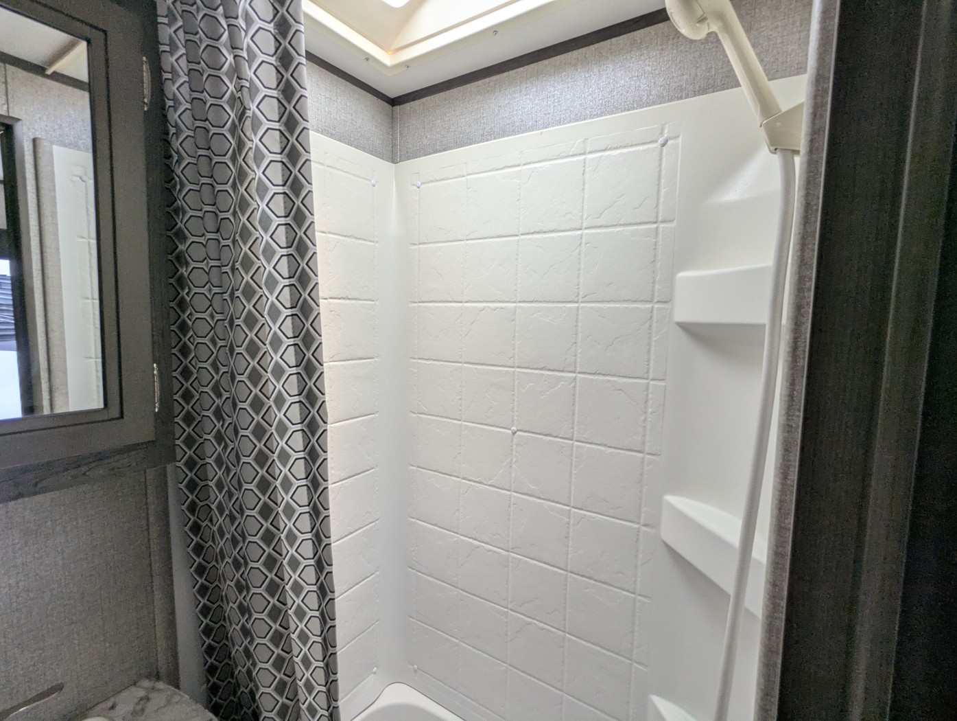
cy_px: 360
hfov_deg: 94.4
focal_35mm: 16
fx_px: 443
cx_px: 478
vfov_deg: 78.2
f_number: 2.2
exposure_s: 1/227
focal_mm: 2.35
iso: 88
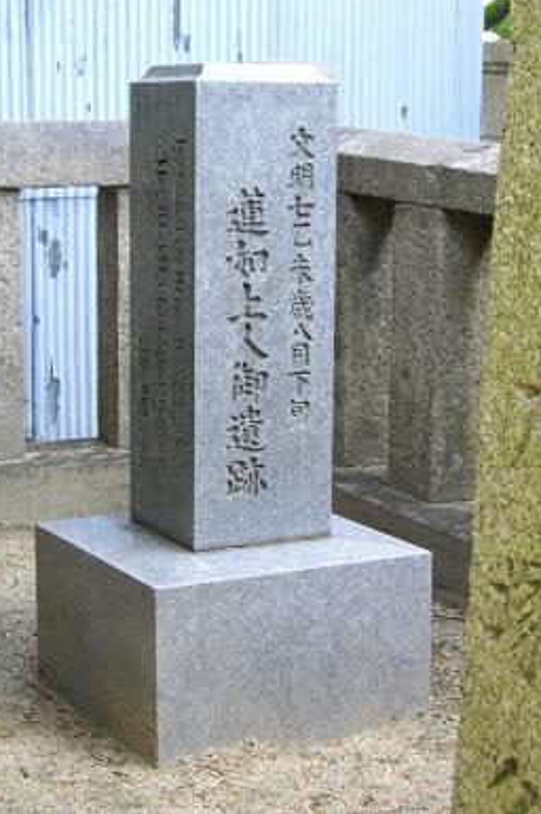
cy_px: 405
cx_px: 247
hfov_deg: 16.8
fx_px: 1829
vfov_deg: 25.1
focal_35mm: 81
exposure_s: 1/160
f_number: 4.6
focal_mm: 13.7
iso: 400
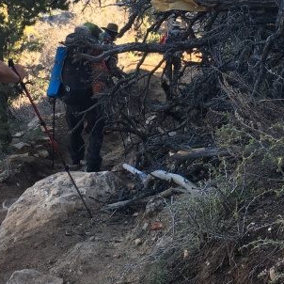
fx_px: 808
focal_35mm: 87
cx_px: 129
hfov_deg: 19.9
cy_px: 53
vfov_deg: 19.7
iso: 32
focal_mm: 4.15
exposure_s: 1/120
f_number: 2.2
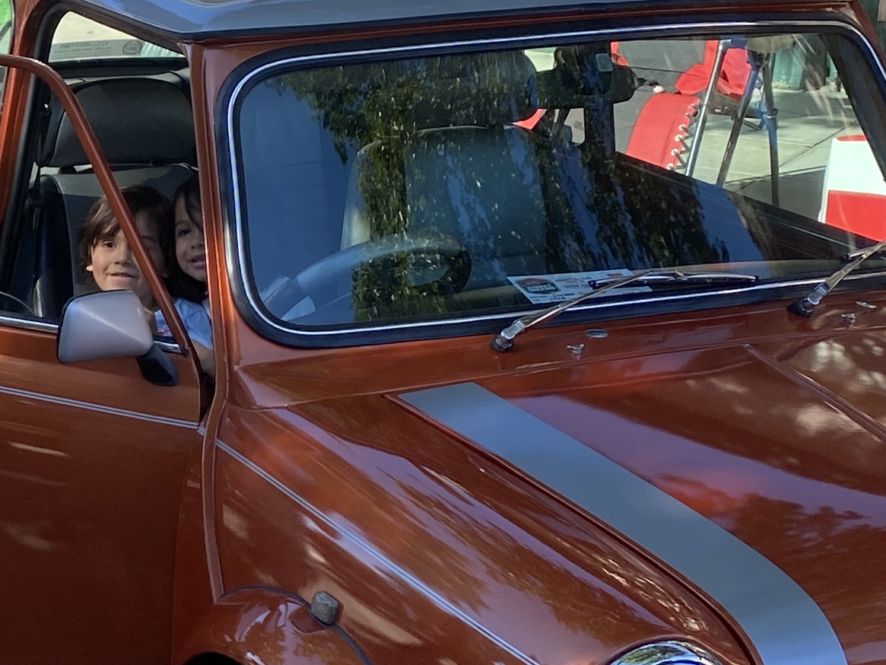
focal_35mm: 90
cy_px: 383
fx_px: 2304
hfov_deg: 20.6
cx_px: -134
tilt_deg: -16.8
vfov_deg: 16.4
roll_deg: -1.0
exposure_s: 1/724
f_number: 1.8
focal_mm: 4.25
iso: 32
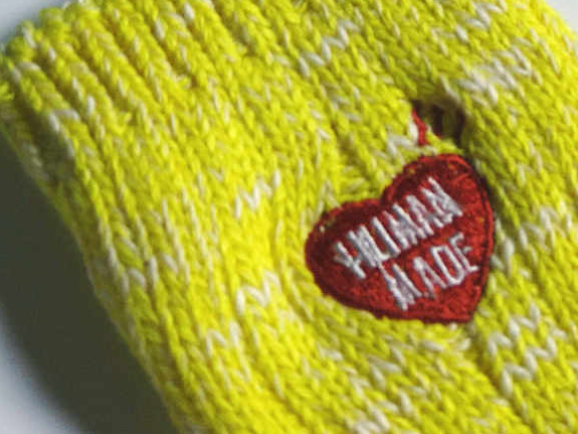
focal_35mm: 107
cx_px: 477
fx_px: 1786
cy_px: 153
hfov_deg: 18.2
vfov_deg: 13.8
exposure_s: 1/137
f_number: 2.8
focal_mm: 6.6
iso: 20
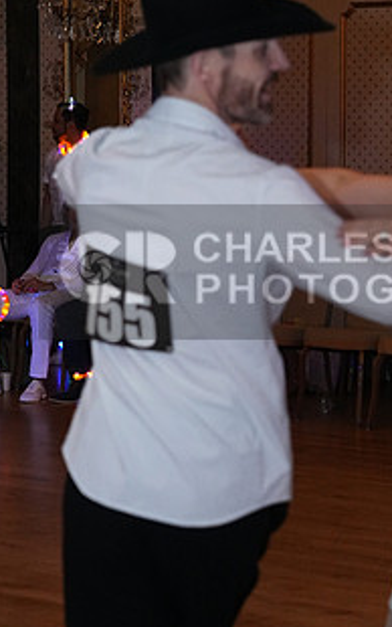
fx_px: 1793
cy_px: 273
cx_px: 318
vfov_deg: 19.8
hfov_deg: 12.4
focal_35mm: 105
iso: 5000
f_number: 4
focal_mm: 55
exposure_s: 1/160
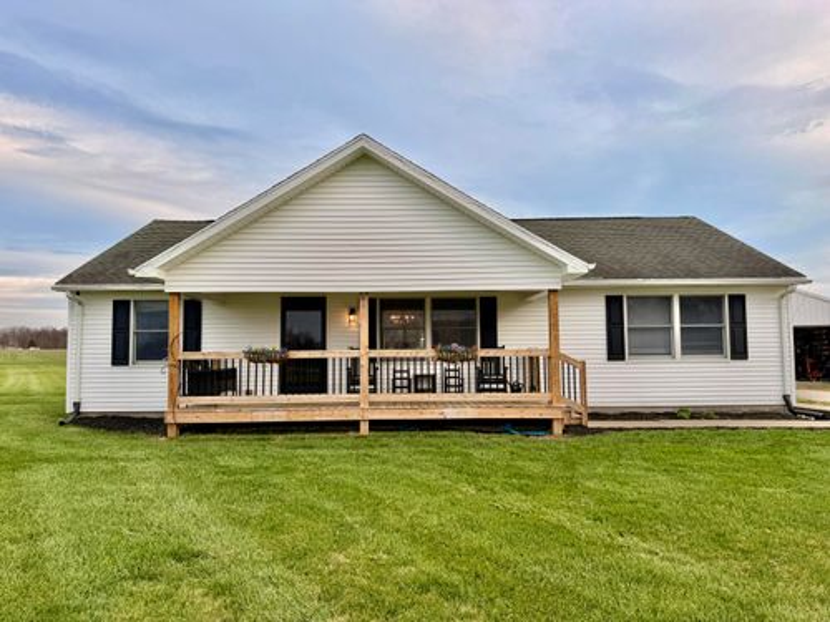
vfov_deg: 56.8
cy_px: 311
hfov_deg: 71.6
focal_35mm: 24
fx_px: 575
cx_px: 415
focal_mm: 6.76
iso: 80
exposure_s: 1/955
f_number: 1.78
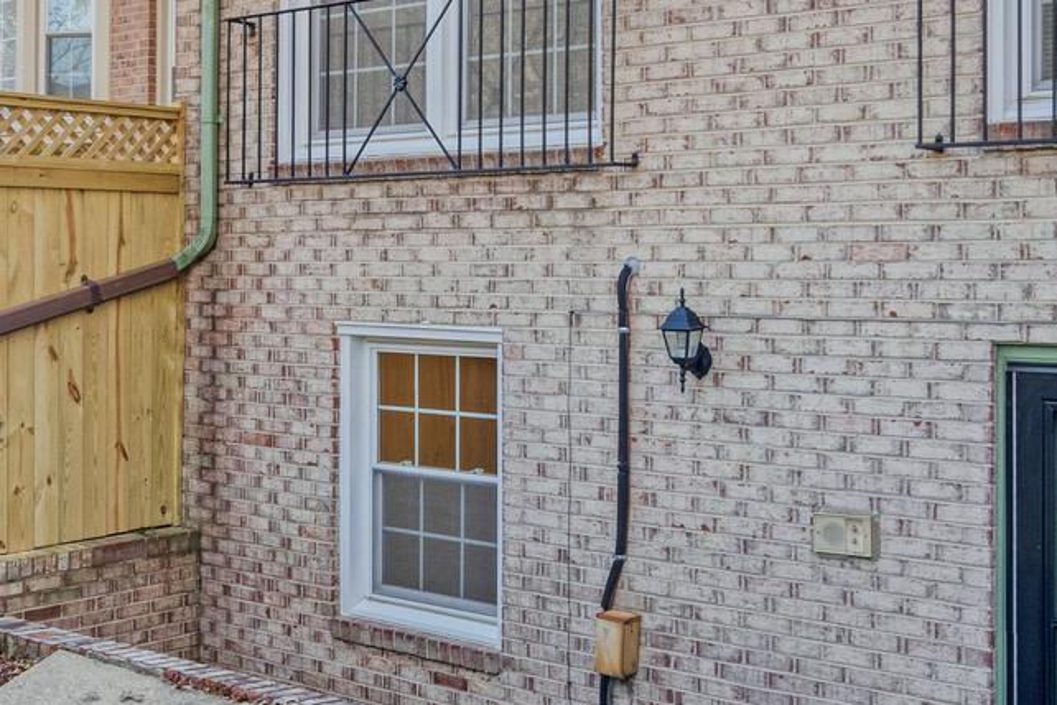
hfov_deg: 38.8
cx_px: 473
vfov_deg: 26.5
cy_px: 307
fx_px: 1497
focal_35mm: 51
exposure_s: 1/80
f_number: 8
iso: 1250
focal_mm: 16
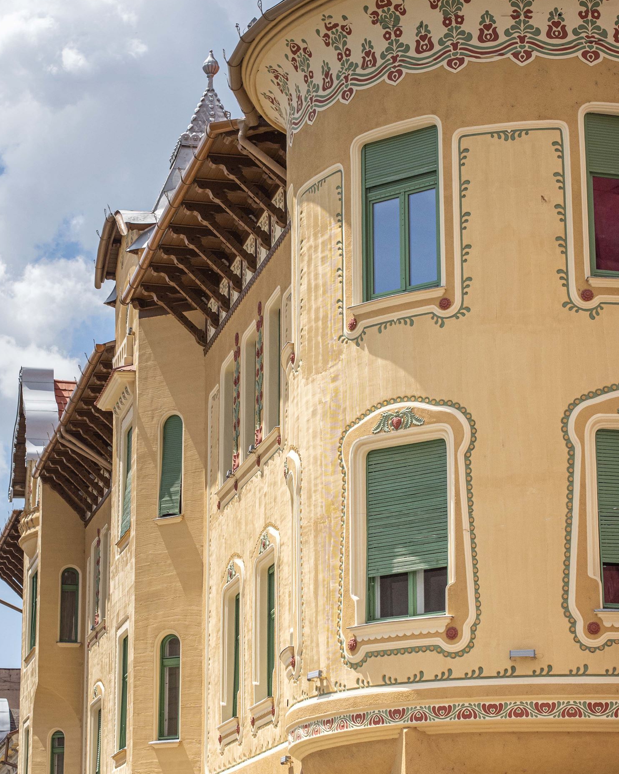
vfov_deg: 21.0
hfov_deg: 16.9
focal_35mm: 91
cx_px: 275
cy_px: 391
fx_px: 2084
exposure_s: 1/5000
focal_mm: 50
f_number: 4.5
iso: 320
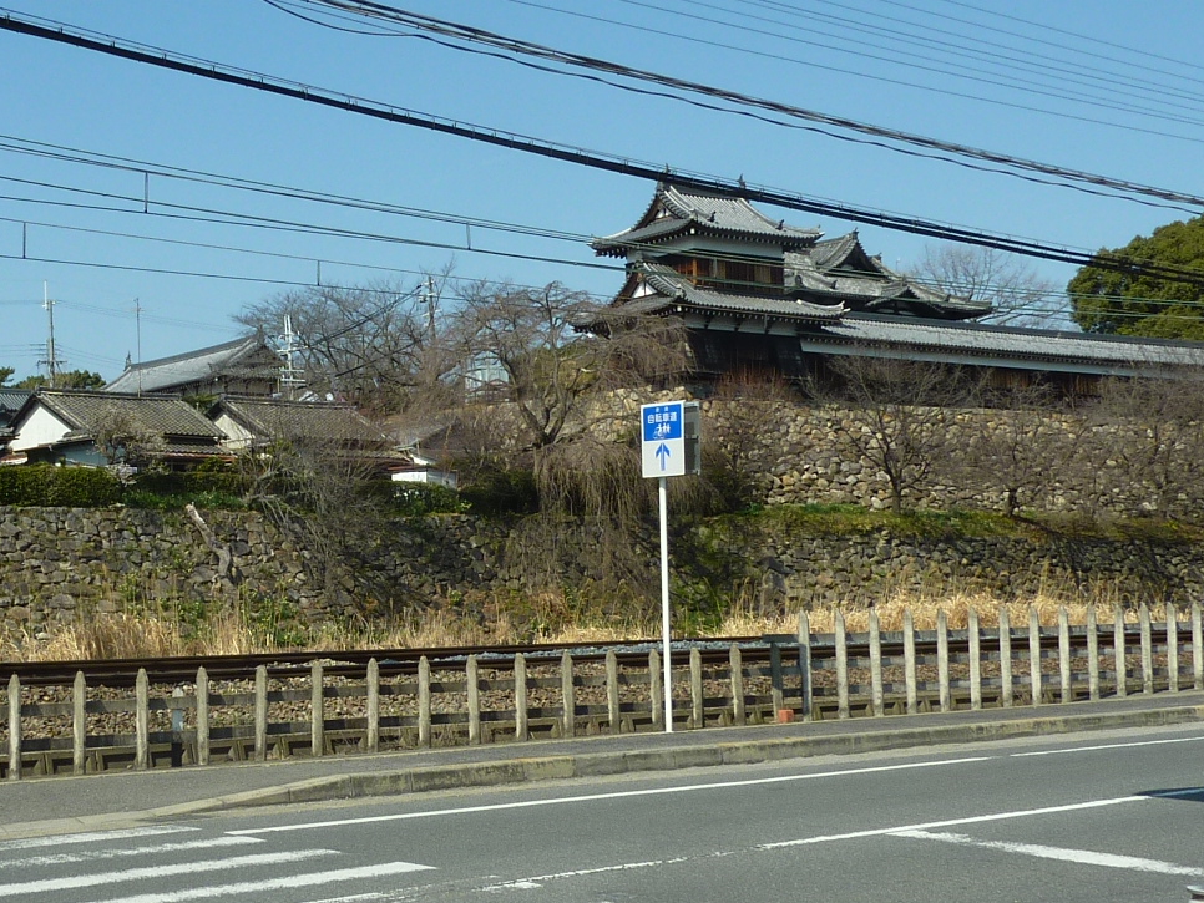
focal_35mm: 53
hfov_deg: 35.5
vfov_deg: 27.5
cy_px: 468
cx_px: 329
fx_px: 1844
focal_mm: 4.1
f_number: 5
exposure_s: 1/500
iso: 80
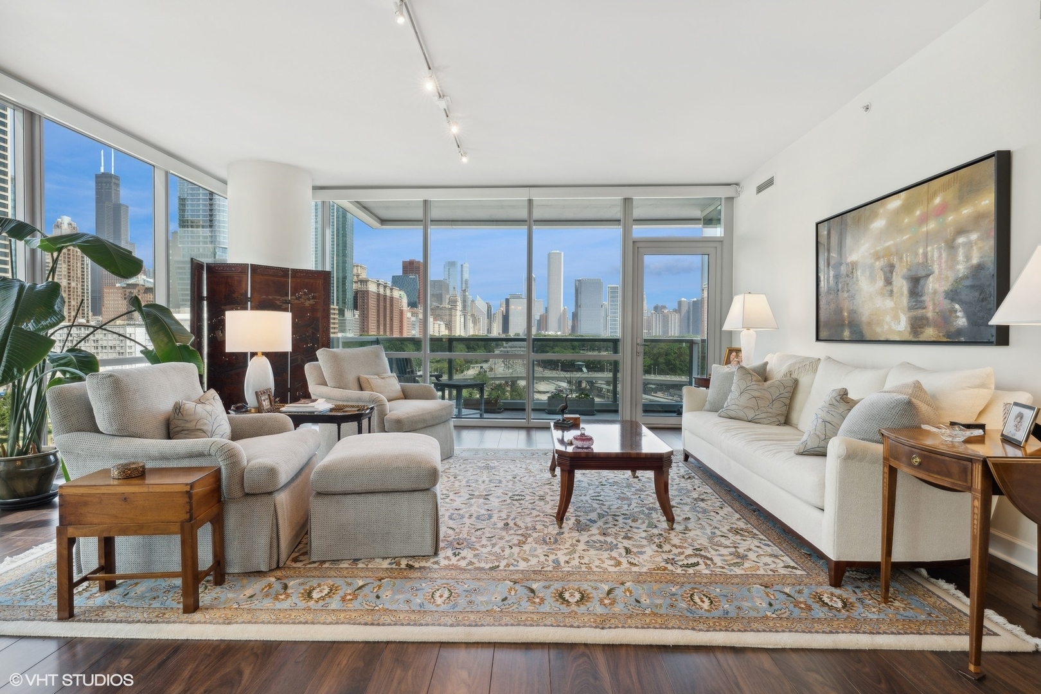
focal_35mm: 17
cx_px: 520
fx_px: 492
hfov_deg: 93.3
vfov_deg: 70.4
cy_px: 347
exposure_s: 1/100
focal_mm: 17
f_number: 8
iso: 320
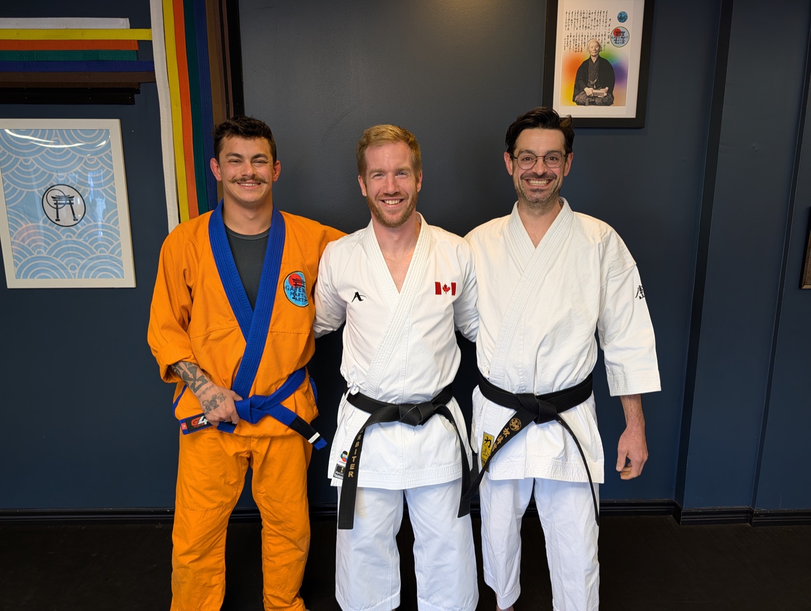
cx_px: 406
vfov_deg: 56.9
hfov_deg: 71.5
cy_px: 306
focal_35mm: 24
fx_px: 563
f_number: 1.68
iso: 54
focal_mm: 6.9
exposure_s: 1/40
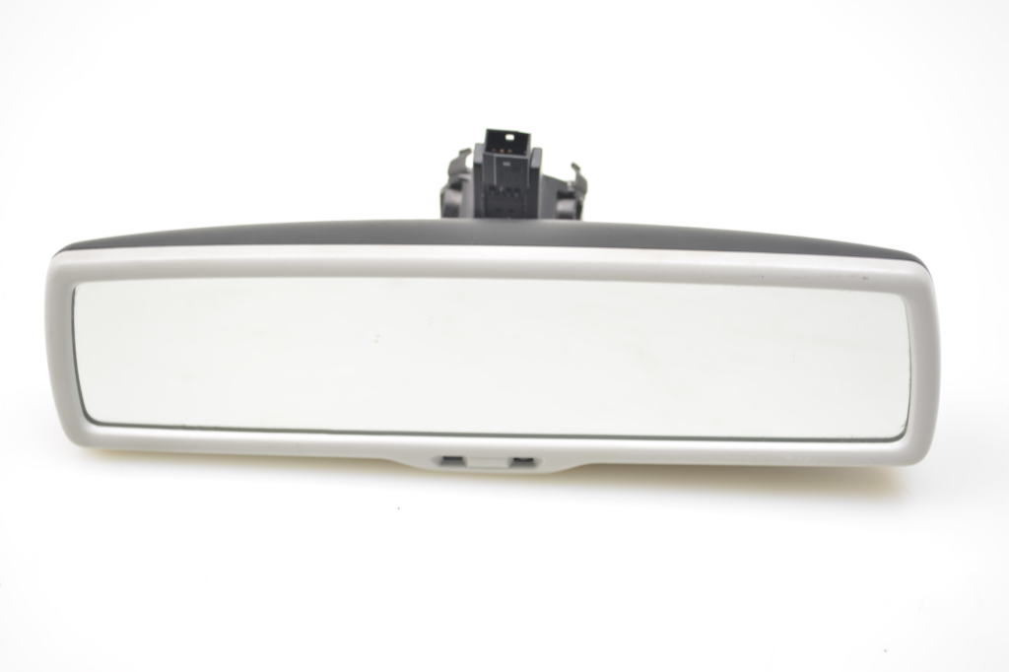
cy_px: 336
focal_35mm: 60
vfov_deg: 22.6
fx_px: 1681
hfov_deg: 33.4
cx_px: 504
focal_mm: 40
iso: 100
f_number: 5.3
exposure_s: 1/13
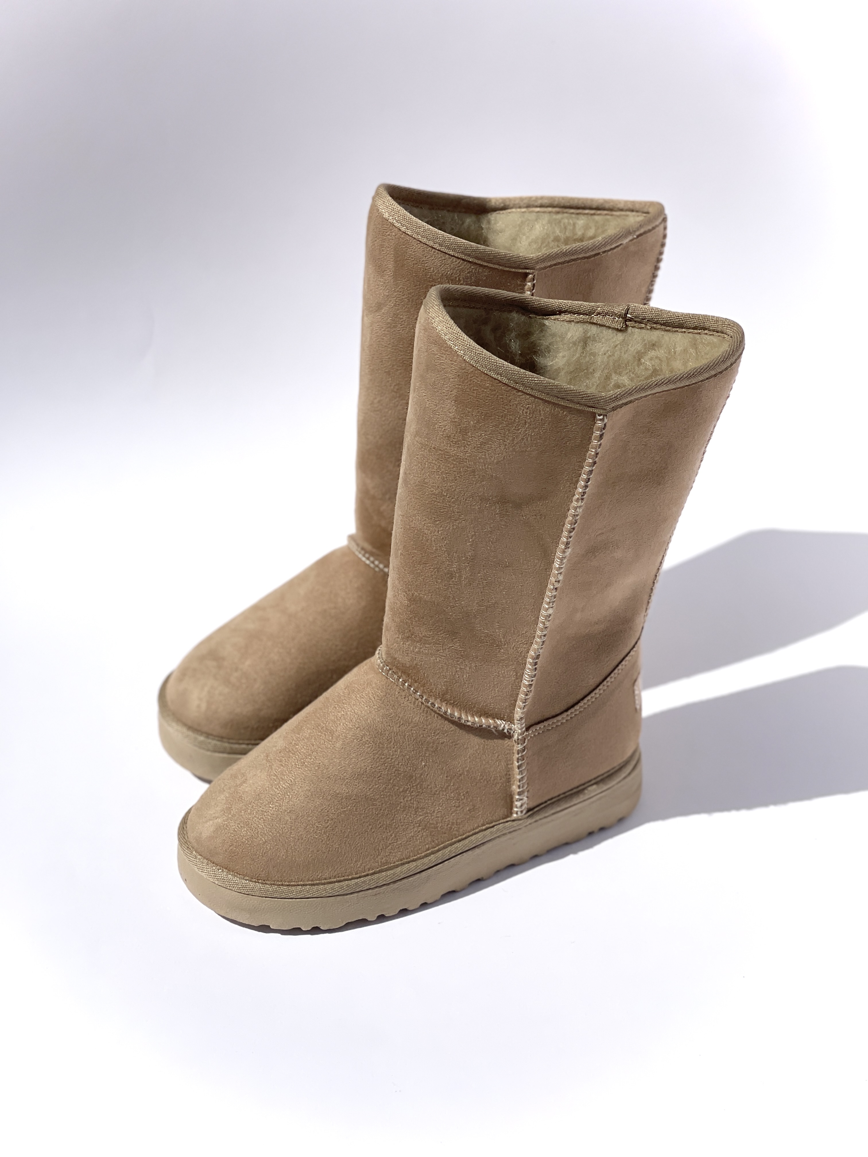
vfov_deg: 30.3
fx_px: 2140
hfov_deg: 22.9
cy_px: 578
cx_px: 434
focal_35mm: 64
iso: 32
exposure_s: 1/7937
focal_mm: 7.5
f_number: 2.2
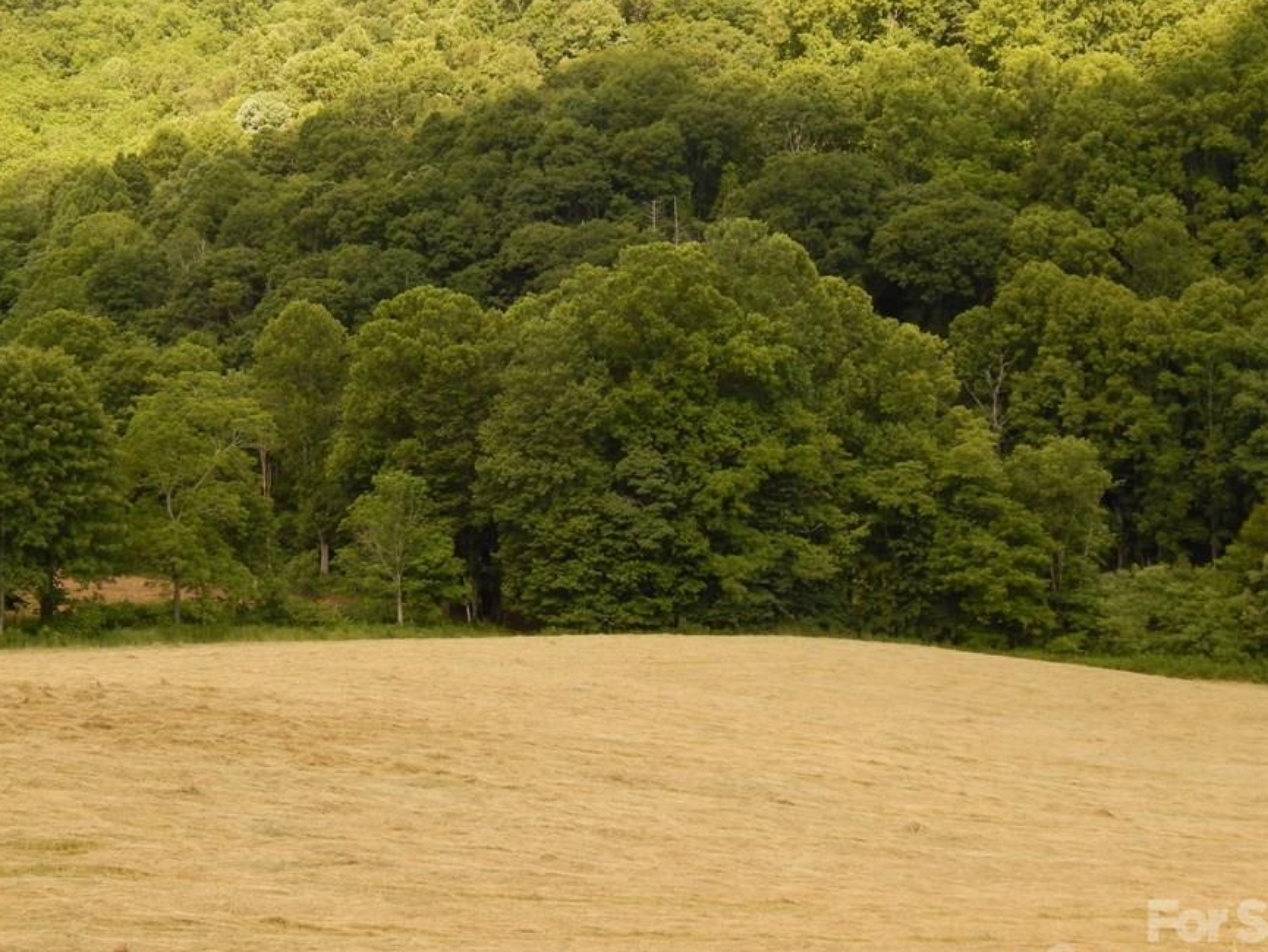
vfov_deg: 25.2
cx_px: 639
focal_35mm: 58
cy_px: 474
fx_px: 2125
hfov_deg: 33.2
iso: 400
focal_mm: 8.6
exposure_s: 1/1250
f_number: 3.7
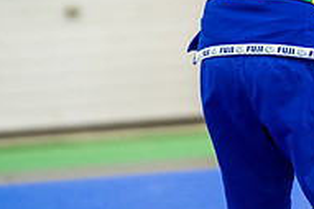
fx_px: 5298
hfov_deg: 3.4
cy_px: -19
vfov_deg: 2.3
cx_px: 340
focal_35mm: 608
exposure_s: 1/500
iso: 3200
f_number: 2.8
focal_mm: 200
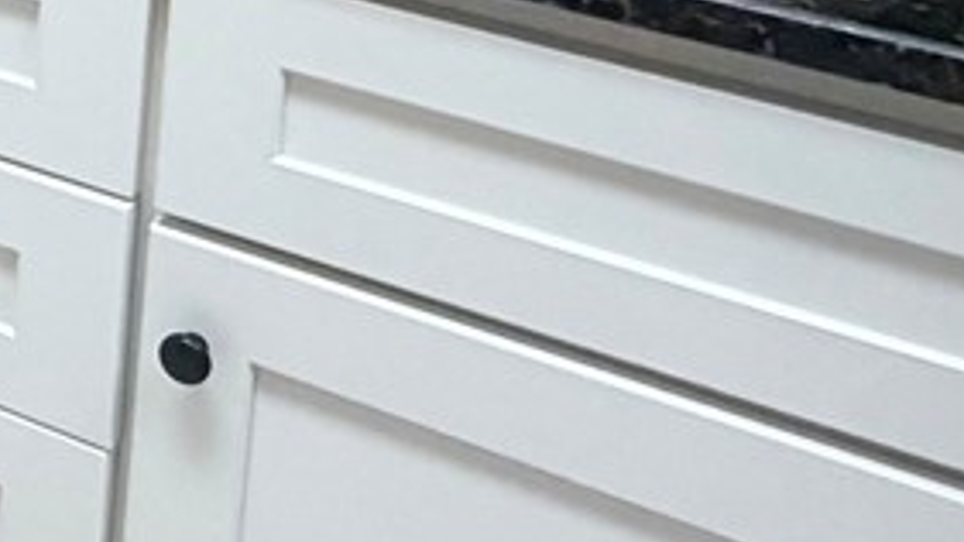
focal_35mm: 87
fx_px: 2224
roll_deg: +0.1
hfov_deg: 20.1
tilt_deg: -10.4
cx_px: -593
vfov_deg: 12.3
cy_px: -552
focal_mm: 2.22
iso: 160
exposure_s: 1/120
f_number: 2.2
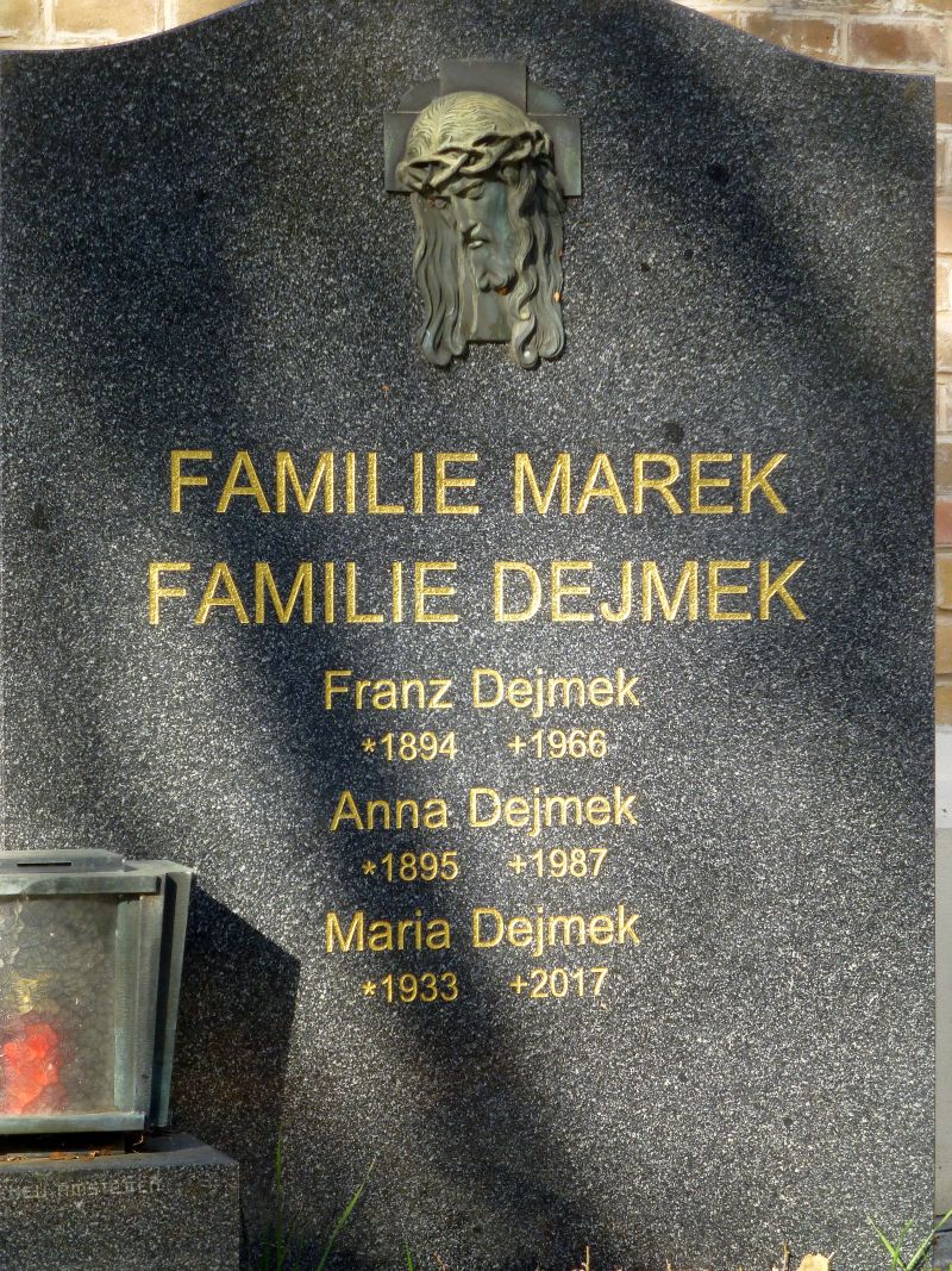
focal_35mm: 115
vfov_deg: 17.1
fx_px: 4218
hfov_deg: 12.9
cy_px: 636
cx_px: 476
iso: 200
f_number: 5.3
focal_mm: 20.6
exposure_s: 1/250
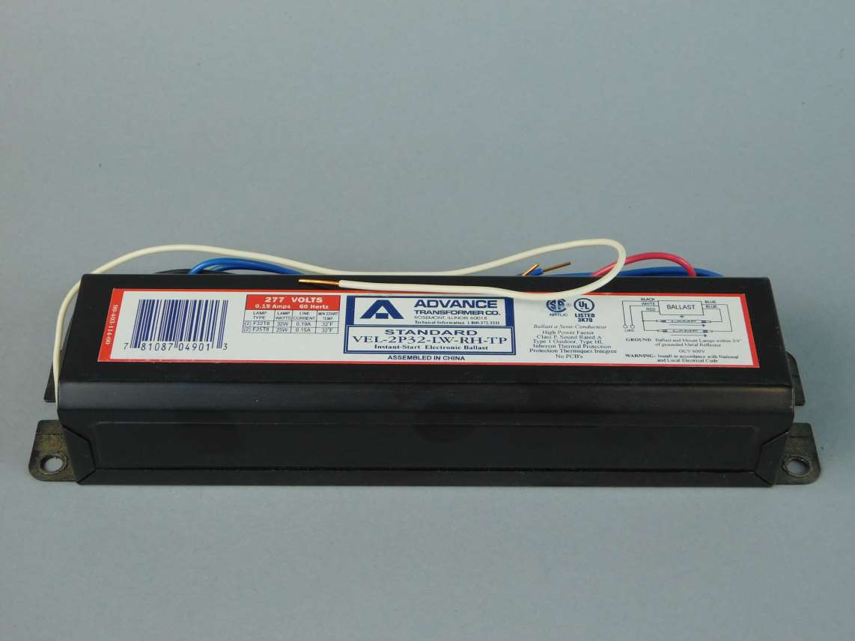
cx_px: 428
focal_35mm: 59
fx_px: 1457
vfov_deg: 24.8
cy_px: 320
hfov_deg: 32.7
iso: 140
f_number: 4
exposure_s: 1/30
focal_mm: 10.4
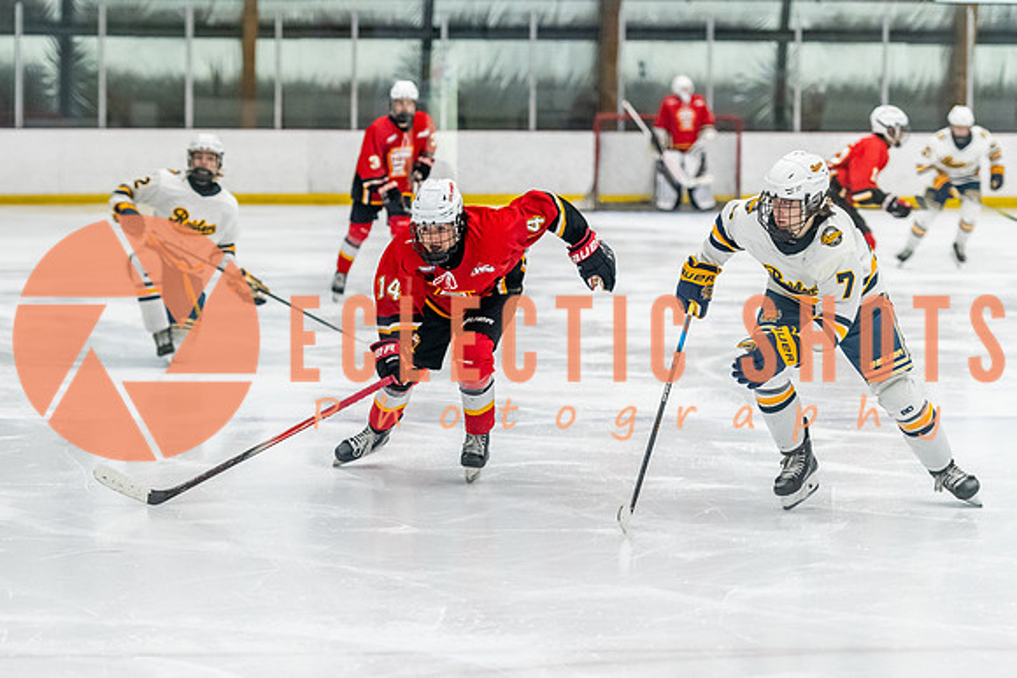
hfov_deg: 13.7
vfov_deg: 9.1
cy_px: 401
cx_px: 379
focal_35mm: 150
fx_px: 4240
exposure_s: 1/800
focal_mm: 105
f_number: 2.8
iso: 3200
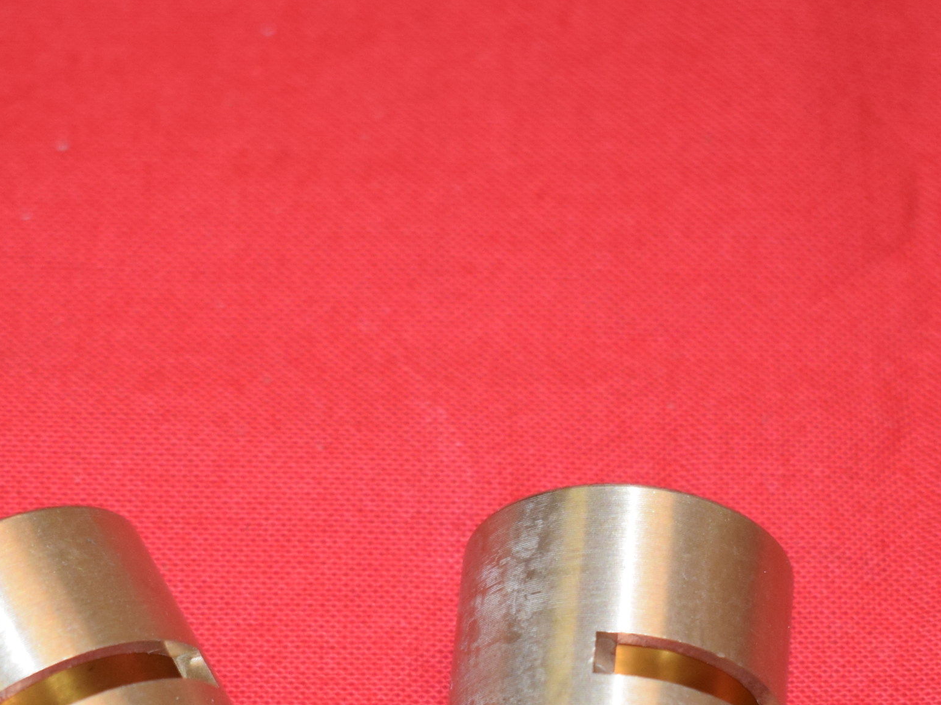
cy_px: 799
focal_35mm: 146
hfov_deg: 13.5
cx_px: 341
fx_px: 3979
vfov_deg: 10.0
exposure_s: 1/80
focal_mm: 35
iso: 500
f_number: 4.5
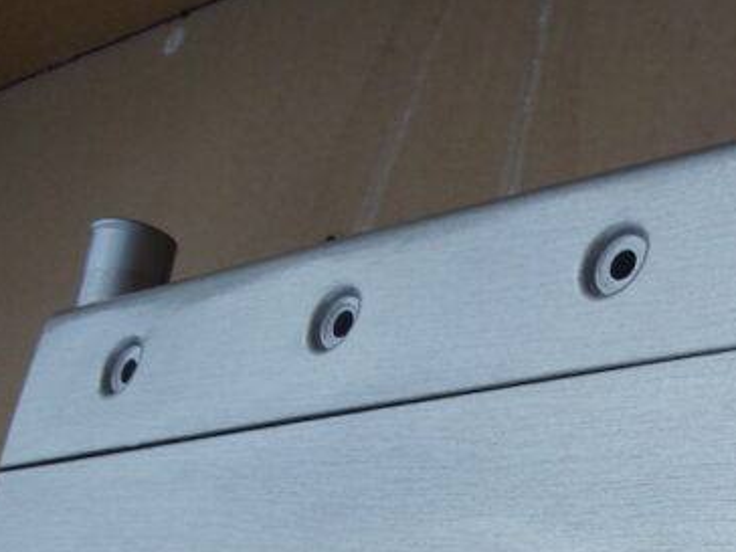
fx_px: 1637
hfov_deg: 24.0
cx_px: 766
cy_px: 566
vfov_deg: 18.6
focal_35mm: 77
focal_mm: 6.3
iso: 80
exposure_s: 1/250
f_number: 7
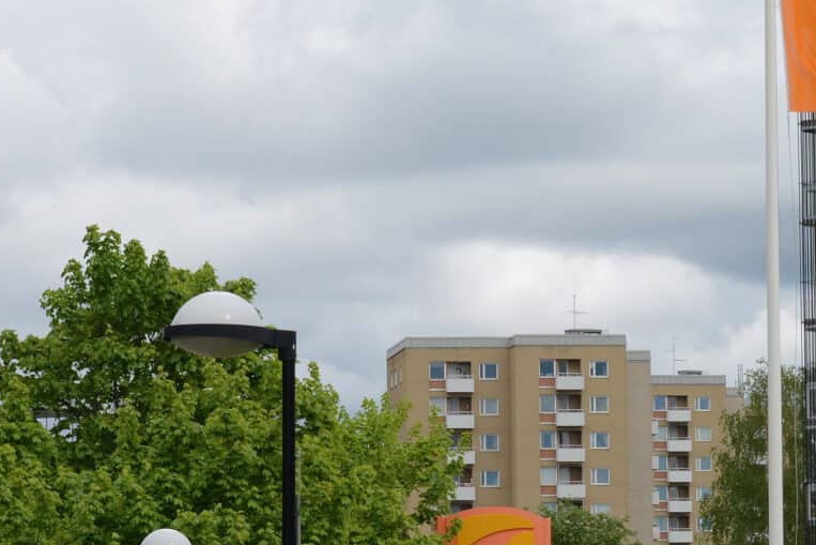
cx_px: 471
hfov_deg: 8.8
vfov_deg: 5.8
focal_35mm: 235
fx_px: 5327
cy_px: 313
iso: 400
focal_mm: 70
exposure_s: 1/500
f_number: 11
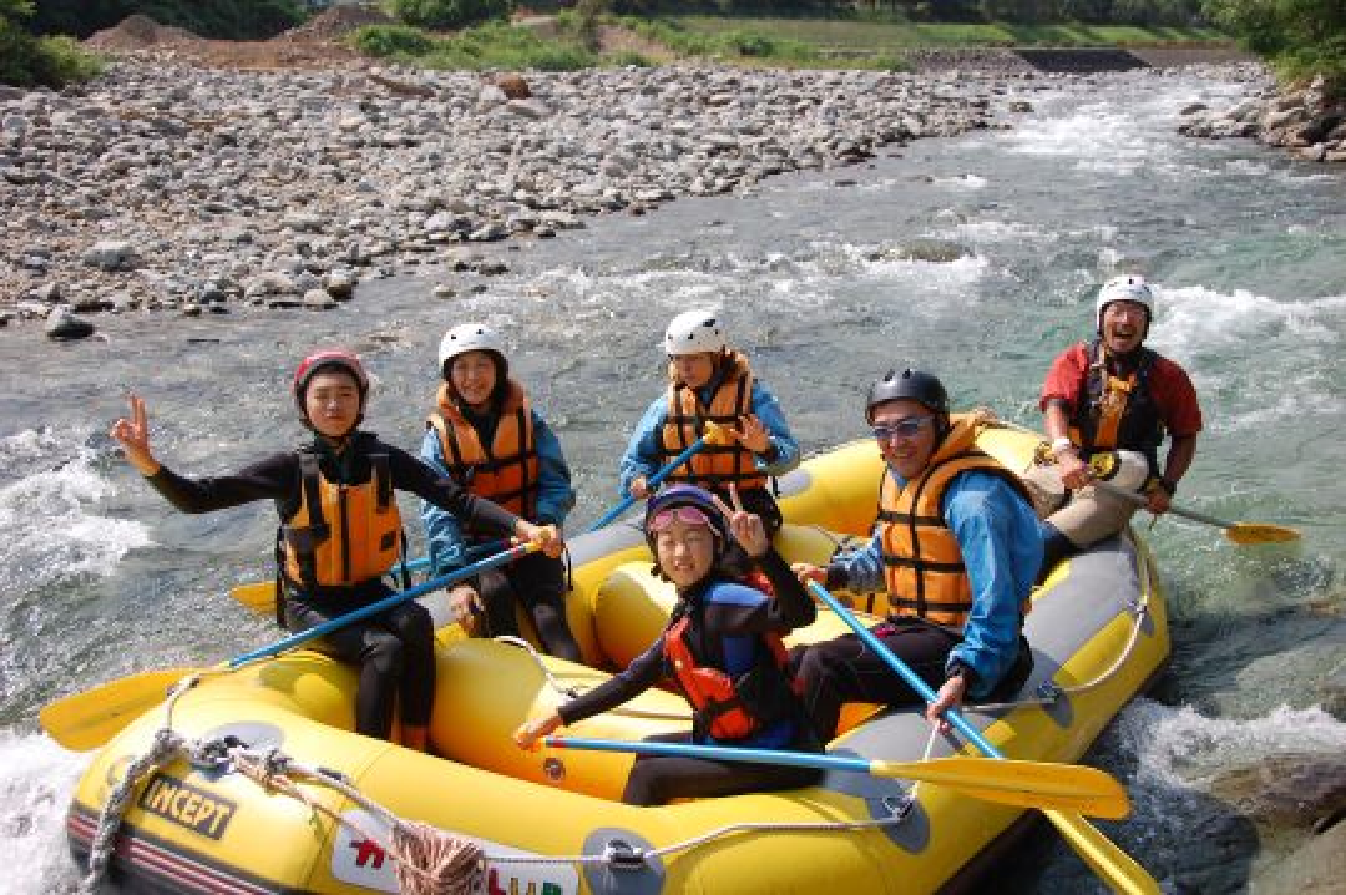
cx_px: 673
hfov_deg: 49.6
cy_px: 448
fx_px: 1457
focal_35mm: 39
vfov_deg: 34.1
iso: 200
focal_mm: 26
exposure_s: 1/1000
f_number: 4.5
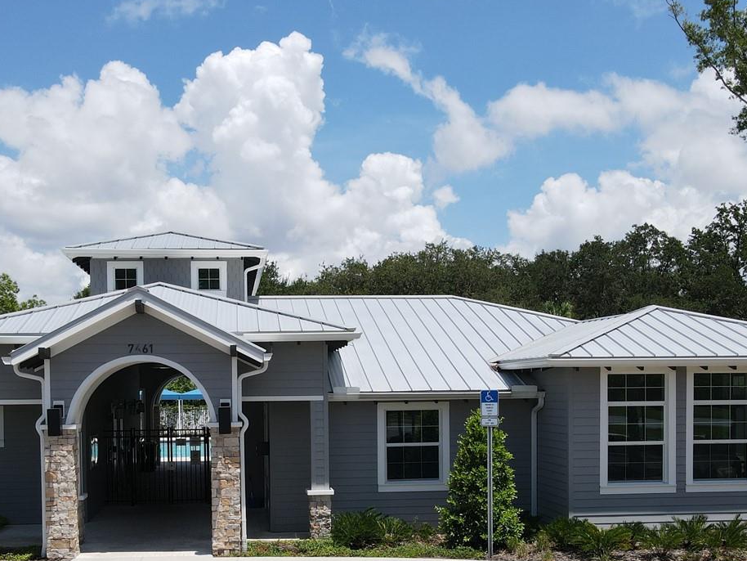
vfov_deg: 33.8
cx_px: 333
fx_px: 907
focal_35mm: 42
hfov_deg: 44.7
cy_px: 406
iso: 100
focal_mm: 4.5
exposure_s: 1/1000
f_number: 2.8
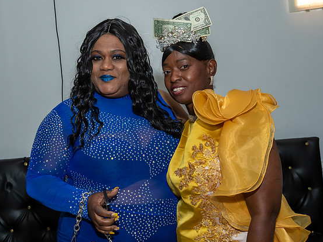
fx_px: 541
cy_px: 111
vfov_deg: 25.2
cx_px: 125
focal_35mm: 58
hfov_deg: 33.1
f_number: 6.3
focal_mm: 31
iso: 500
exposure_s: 1/250
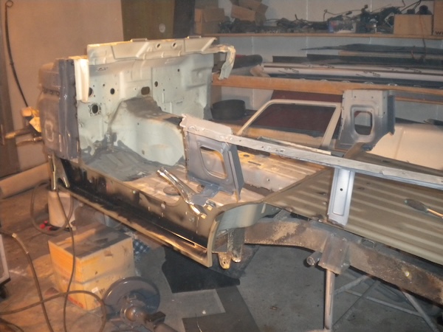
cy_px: 166
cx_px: 222
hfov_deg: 52.6
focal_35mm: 35
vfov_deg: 40.7
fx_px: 448
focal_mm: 6.3
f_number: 3.1
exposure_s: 1/30
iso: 400
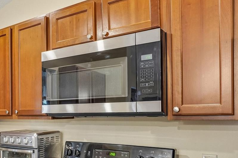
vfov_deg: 34.4
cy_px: 116
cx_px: 43
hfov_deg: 47.6
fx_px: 251
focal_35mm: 38
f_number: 9
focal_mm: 19
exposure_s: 1/1.67
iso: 400
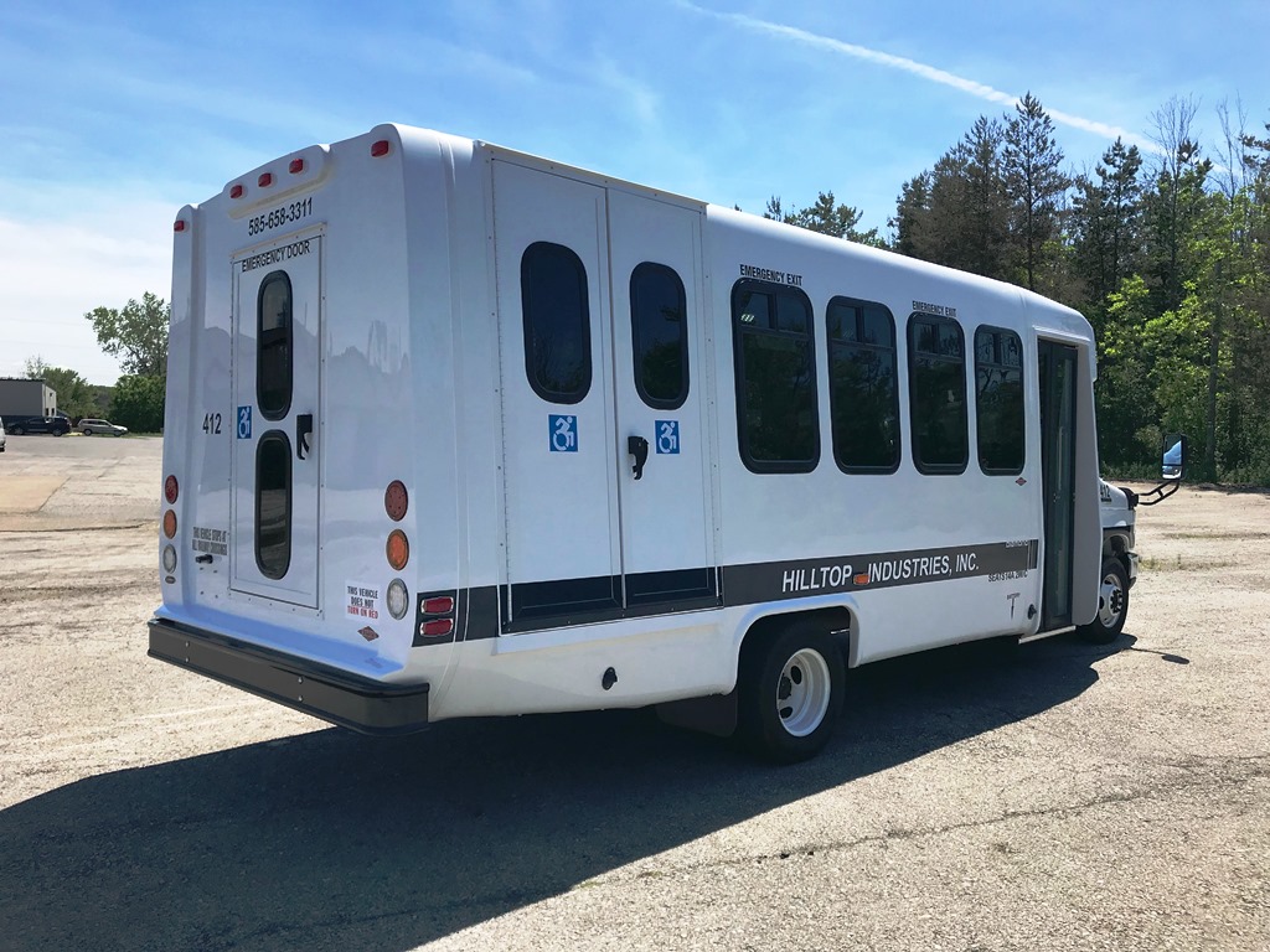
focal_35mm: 28
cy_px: 476
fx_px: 1027
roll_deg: -0.4
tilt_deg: -2.7
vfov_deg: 49.7
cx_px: 635
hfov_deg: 63.4
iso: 20
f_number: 1.8
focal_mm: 3.99
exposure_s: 1/2591
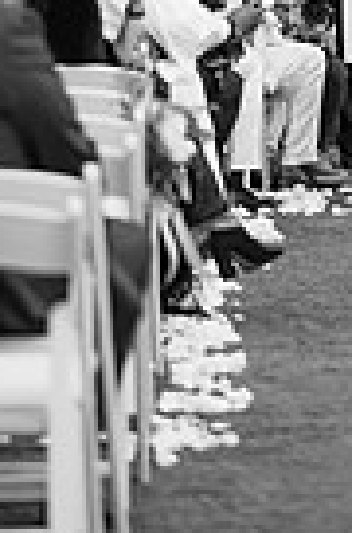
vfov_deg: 7.2
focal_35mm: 282
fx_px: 4157
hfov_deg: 4.8
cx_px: 526
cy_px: -157
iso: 100
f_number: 2
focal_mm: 85
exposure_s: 1/1600
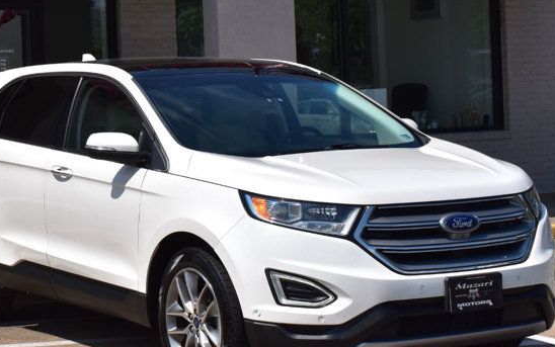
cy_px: 134
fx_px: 1512
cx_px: 50
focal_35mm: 100
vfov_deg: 13.1
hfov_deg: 20.4
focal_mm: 35
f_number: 11
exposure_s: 1/500
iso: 220
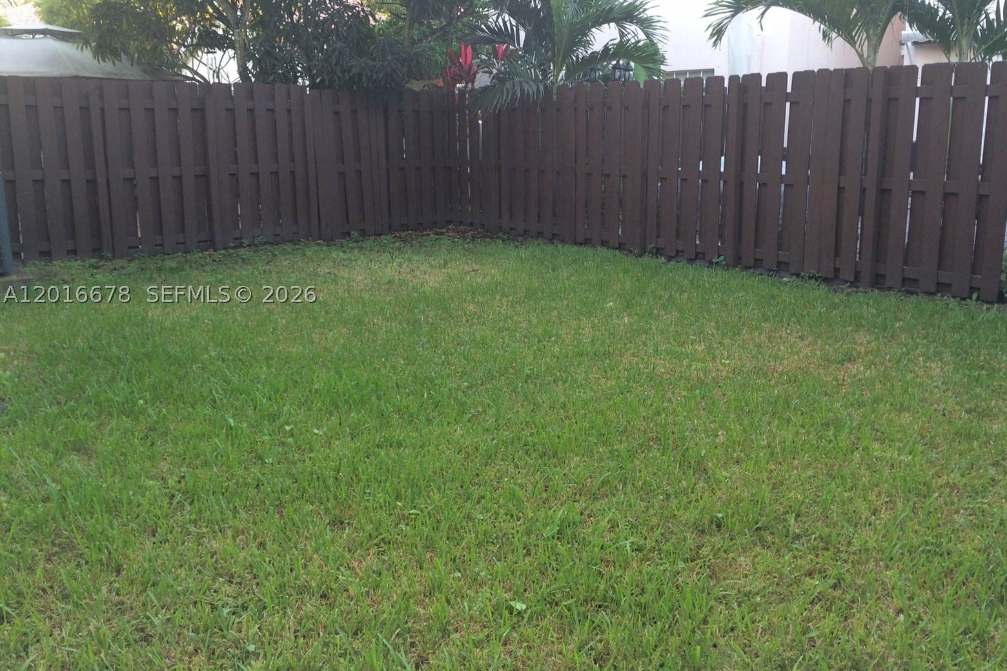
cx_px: 514
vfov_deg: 41.0
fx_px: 895
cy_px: 294
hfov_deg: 58.7
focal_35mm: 32
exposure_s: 1/40
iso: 50
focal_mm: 4.12
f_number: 2.2
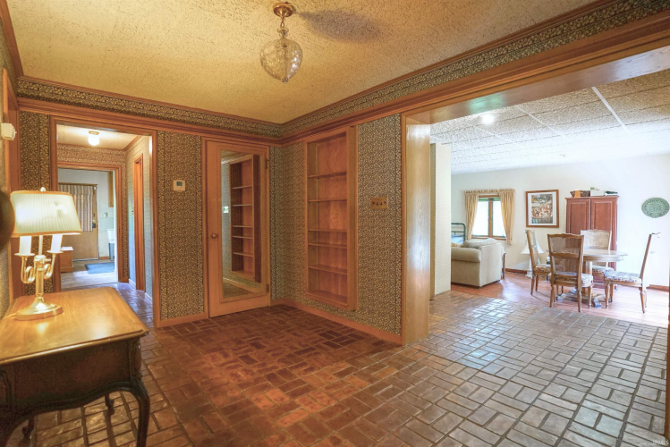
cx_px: 335
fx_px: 316
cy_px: 224
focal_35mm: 17
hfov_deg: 93.3
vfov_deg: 70.5
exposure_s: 1/160
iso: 4000
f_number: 2.8
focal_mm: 17
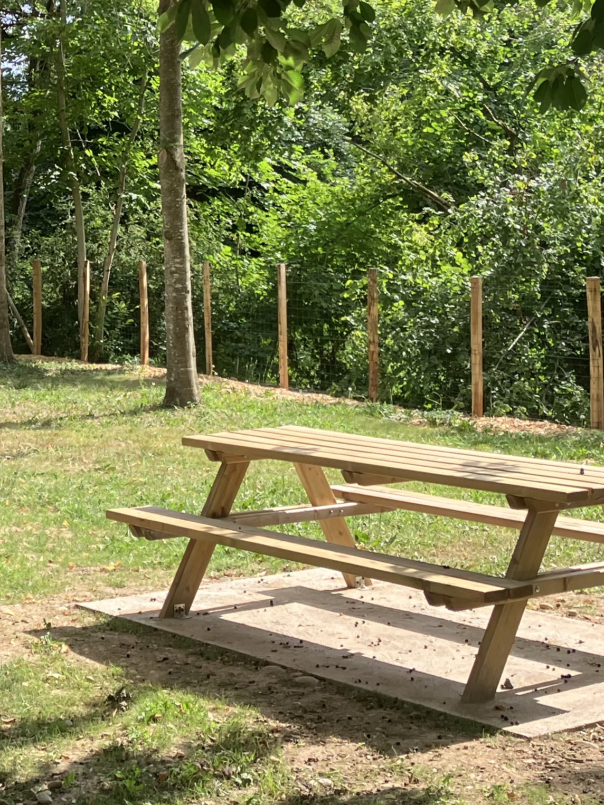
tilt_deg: +1.6
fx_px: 1722
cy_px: 248
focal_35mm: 74
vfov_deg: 26.1
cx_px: -12
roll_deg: -0.6
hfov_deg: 19.3
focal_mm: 3.99
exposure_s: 1/528
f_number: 1.8
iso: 32
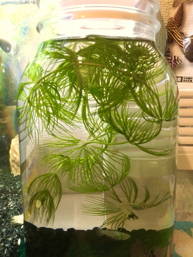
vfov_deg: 61.7
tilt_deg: -8.4
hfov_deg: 48.2
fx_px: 216
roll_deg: -0.7
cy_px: 128
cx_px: 96
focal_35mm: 29
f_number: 2.2
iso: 200
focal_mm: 4.15
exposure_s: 1/30
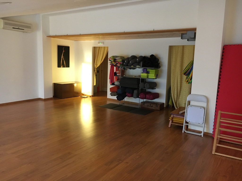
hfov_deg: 61.7
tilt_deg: -7.5
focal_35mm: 29
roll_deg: -2.8
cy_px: 90
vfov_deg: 48.2
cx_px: 121
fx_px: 203
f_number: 2.2
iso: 250
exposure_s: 1/17
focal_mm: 4.15
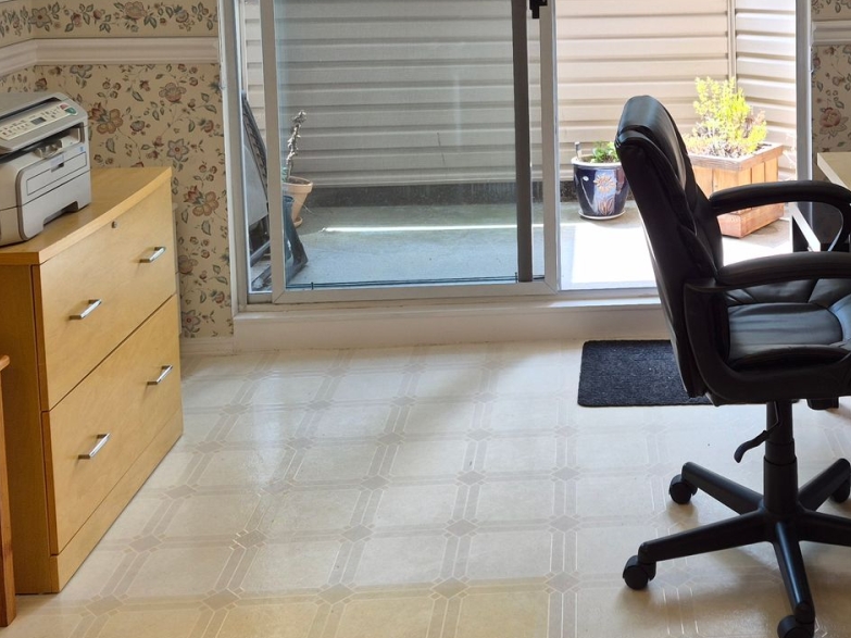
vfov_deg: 29.5
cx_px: 622
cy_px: 50
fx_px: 1155
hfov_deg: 39.5
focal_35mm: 47
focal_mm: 5.4
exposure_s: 1/120
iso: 32
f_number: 1.8
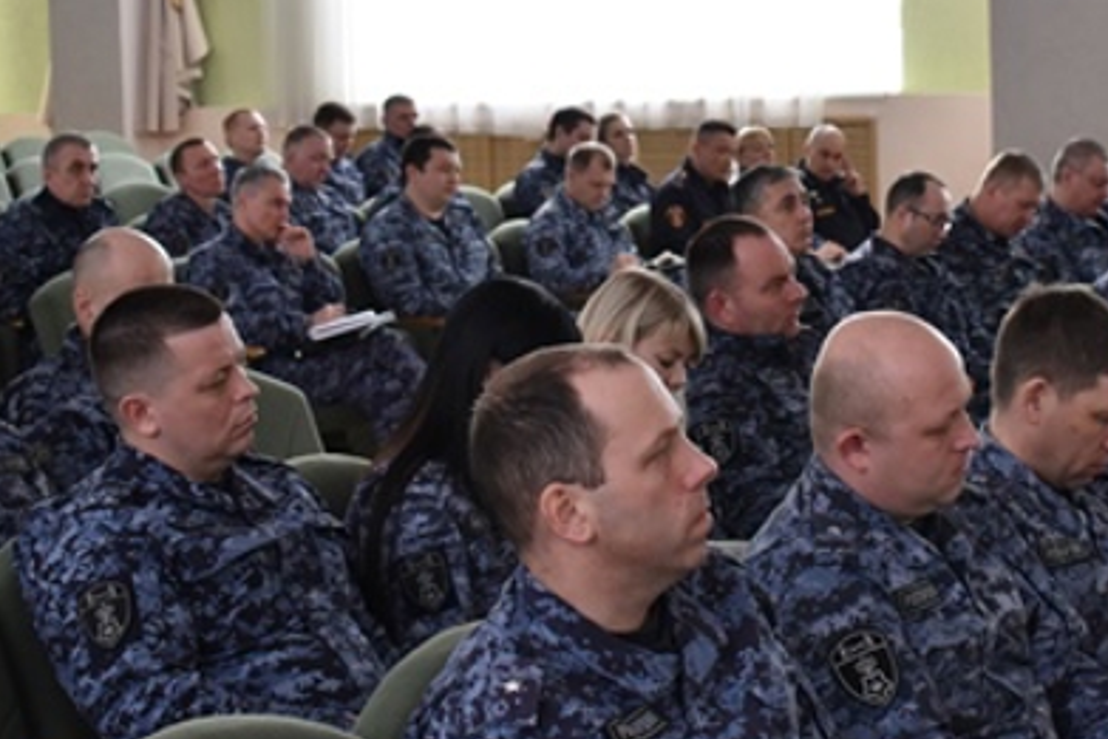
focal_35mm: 92
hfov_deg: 22.0
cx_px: 799
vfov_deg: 14.8
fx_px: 2832
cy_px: 227
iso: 900
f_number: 4.5
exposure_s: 1/125
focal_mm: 32
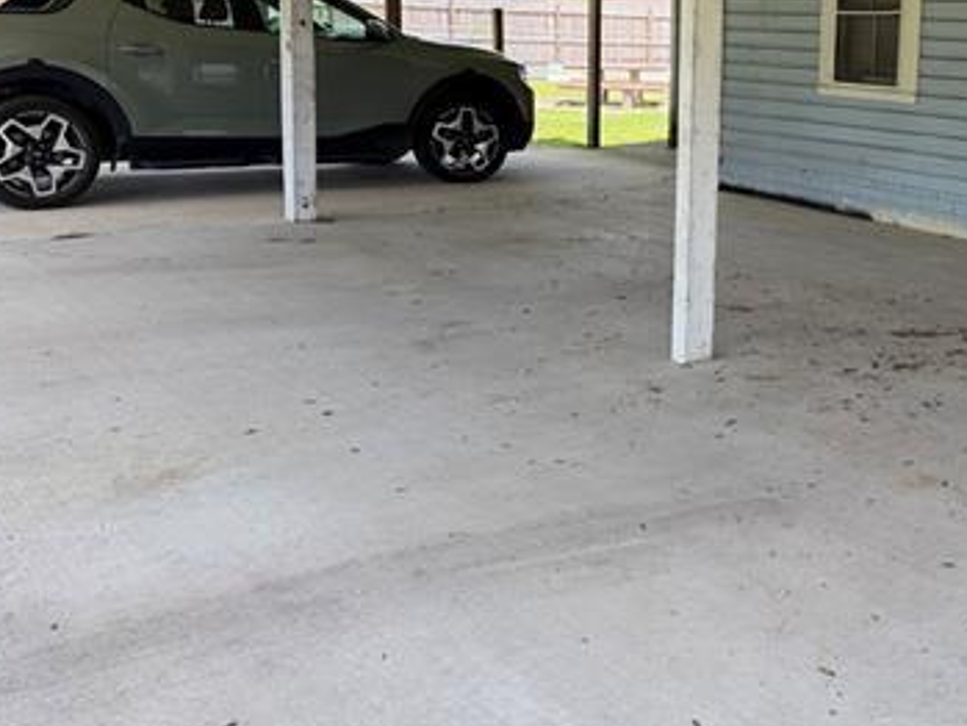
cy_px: 191
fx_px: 1230
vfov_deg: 32.3
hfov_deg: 40.7
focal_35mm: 44
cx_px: 804
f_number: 1.78
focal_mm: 6.76
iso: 100
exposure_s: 1/805
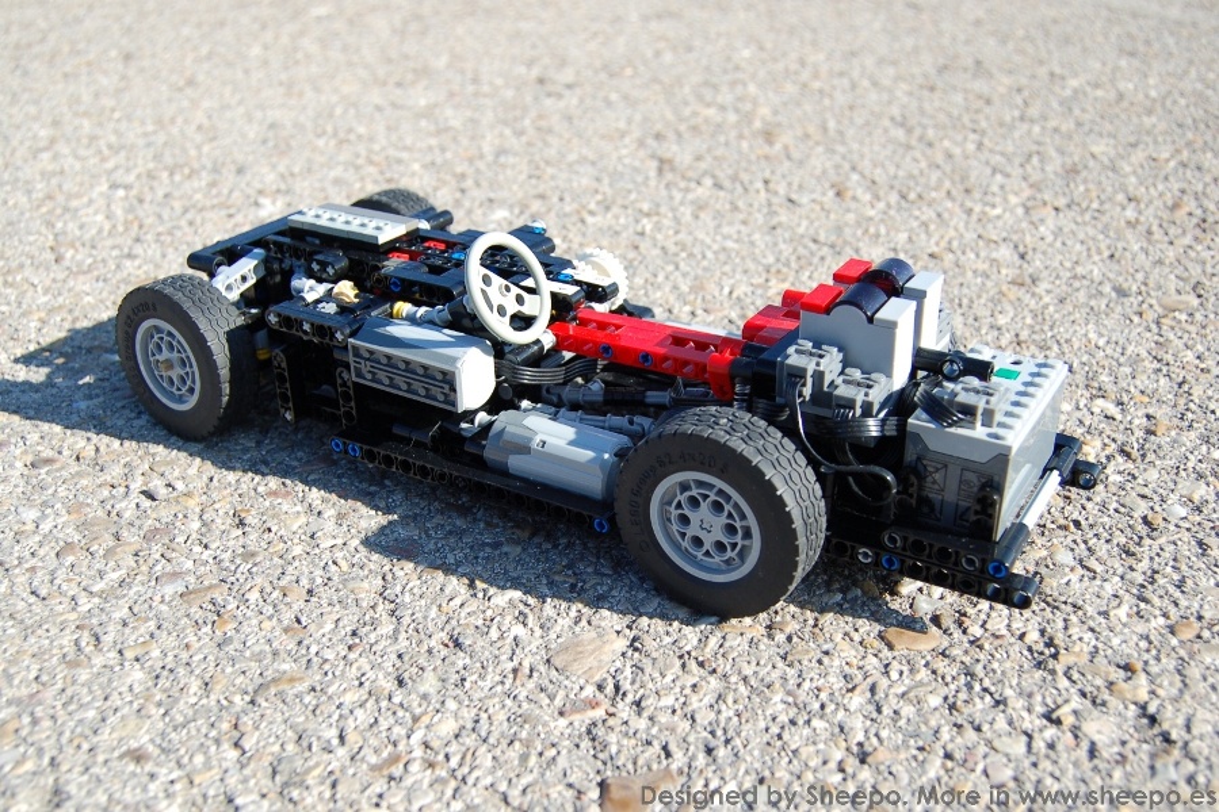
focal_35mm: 33
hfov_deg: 57.2
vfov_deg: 40.0
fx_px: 1117
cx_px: 610
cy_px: 406
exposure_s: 1/640
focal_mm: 22
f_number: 4
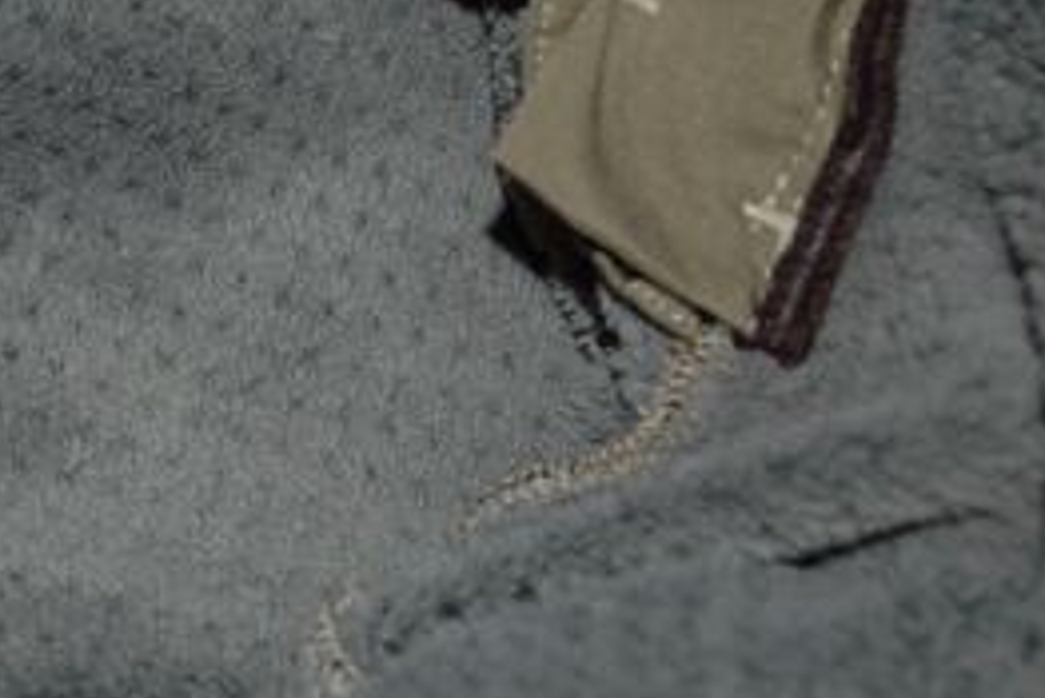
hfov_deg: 14.5
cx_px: 191
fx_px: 4091
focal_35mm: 141
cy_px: 431
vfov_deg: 9.7
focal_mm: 55
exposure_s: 1/60
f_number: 5.6
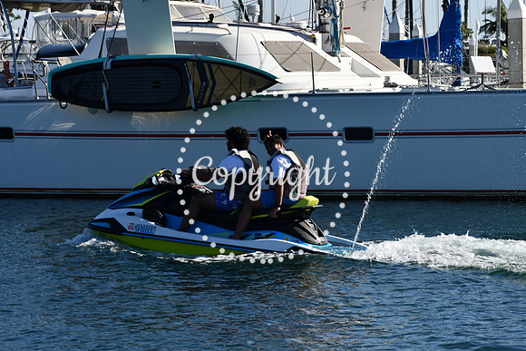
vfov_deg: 8.2
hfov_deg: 12.2
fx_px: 2455
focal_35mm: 168
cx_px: 263
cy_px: 176
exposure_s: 1/500
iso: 125
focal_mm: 112
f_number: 8
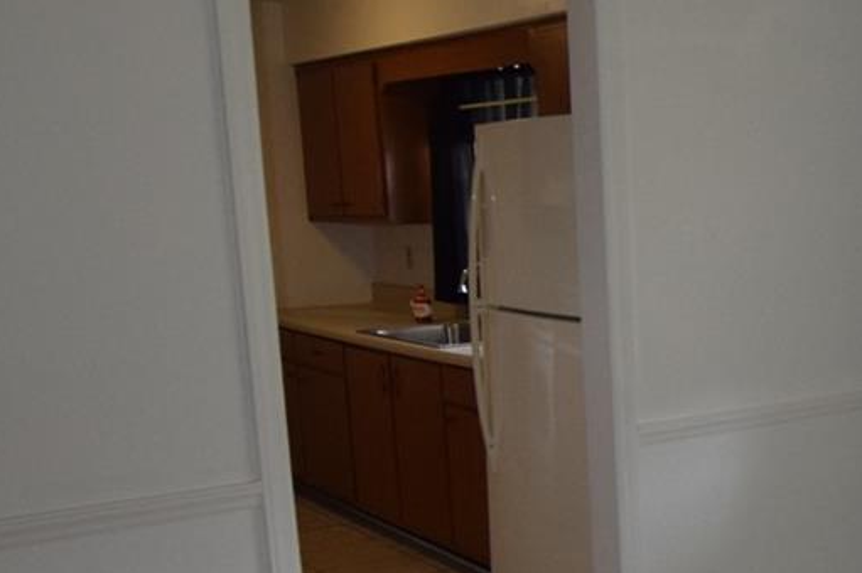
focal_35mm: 47
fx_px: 1125
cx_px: 1017
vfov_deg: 28.2
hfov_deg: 34.3
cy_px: 426
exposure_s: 1/125
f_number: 5.6
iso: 800
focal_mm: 10
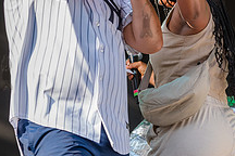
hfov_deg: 12.9
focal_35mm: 159
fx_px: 1038
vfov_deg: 8.6
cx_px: 131
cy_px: 7
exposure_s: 1/500
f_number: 4
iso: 500
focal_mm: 48
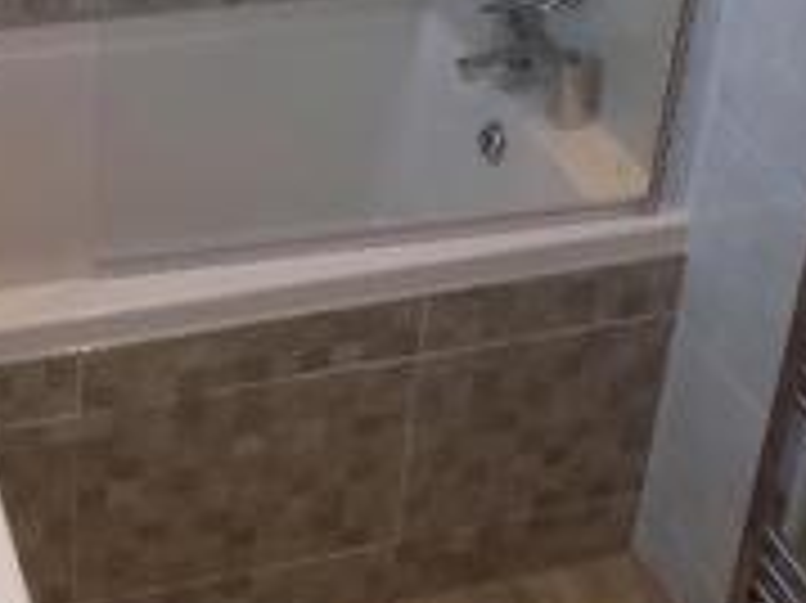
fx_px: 1745
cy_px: -218
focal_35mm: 75
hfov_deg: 25.4
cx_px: 128
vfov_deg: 18.1
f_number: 3.1
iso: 80
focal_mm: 4
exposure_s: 1/40
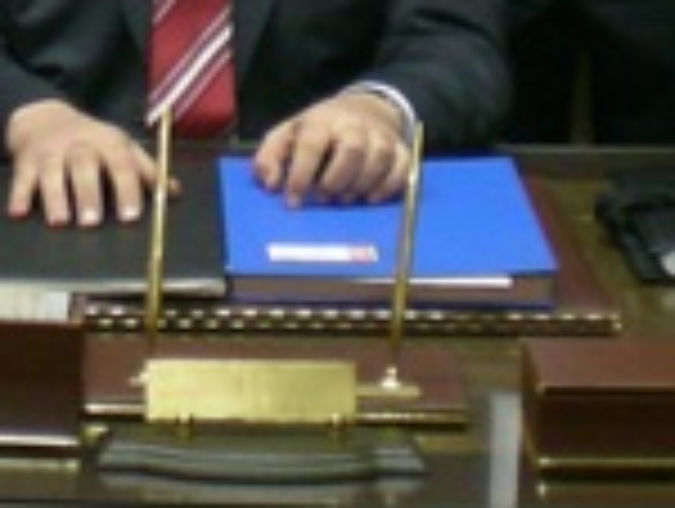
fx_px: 3164
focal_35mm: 162
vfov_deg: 8.8
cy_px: -454
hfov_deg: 12.1
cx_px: 135
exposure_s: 1/8.9
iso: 200
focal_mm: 6.3
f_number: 3.1
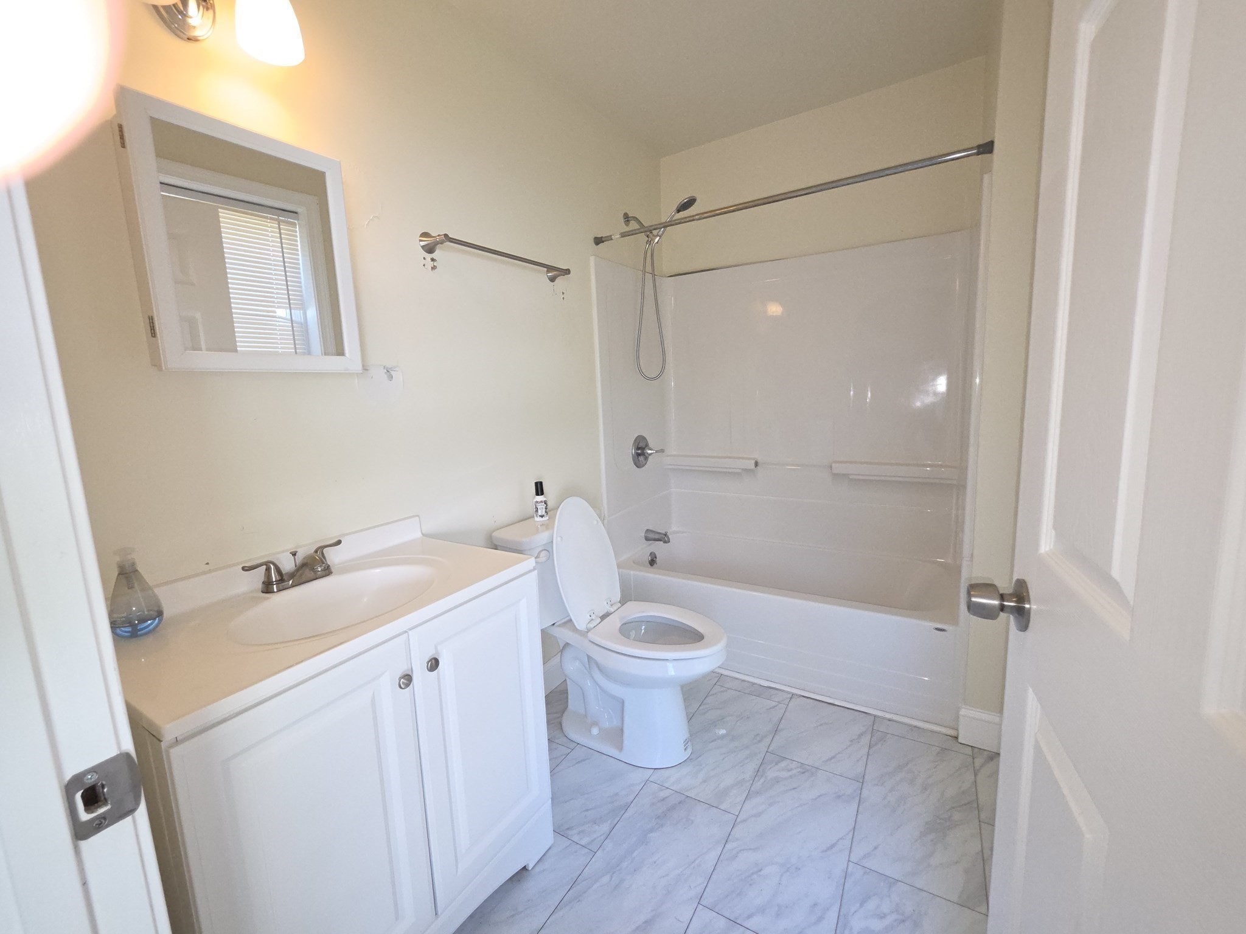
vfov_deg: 89.9
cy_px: 467
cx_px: 623
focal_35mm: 13
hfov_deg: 106.2
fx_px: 468
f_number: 2.2
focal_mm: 2.2
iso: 200
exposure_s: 1/60
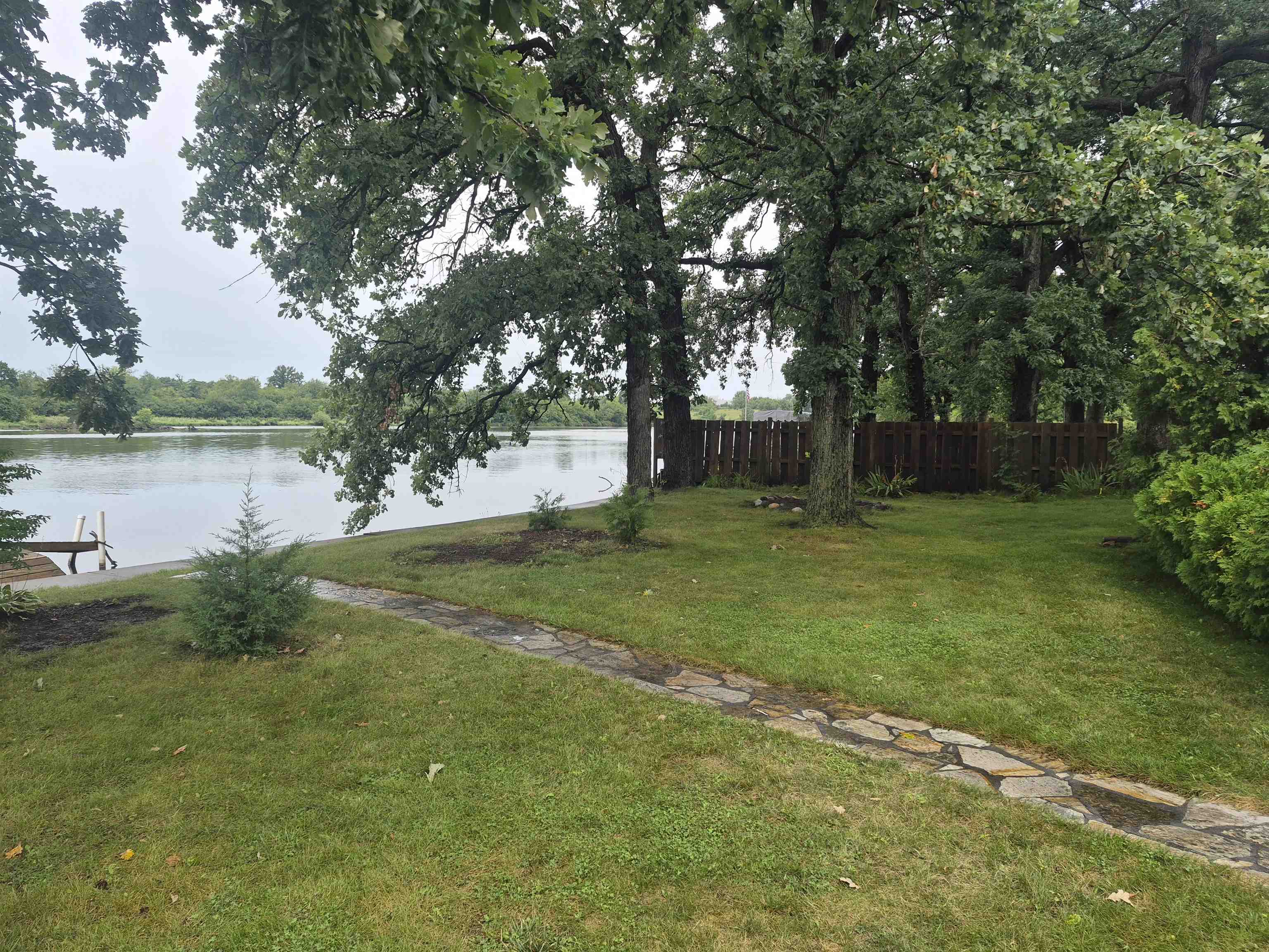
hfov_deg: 73.9
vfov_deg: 58.9
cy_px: 476
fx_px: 843
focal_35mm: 23
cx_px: 634
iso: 80
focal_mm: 5.4
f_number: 1.8
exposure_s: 1/2560
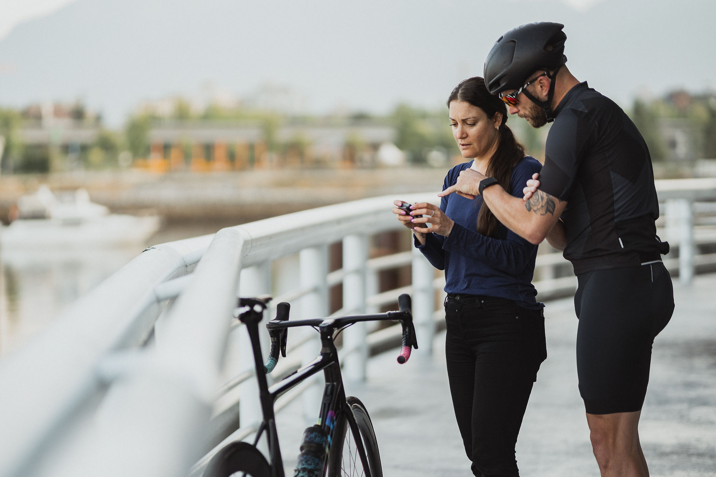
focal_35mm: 98
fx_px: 1949
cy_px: 264
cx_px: 309
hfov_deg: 20.8
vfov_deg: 14.0
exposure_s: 1/800
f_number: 1.4
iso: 160
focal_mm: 85
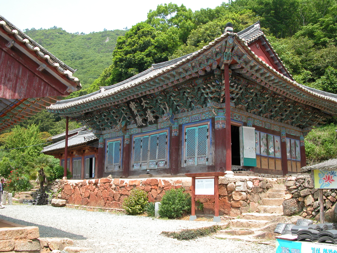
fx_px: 331
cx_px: 168
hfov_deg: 54.0
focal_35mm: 34
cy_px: 126
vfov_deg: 41.8
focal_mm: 8.9
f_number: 5
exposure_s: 1/186
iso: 100
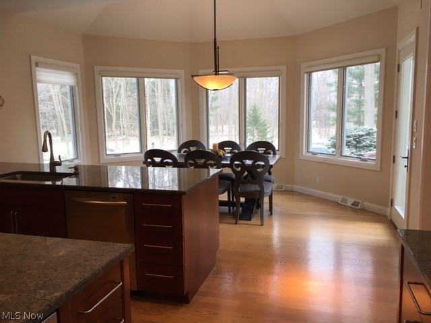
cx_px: 216
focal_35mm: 29
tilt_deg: -8.1
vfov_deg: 48.2
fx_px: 361
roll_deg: +0.7
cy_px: 162
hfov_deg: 61.7
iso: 25
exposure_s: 1/40
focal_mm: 4.15
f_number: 2.2
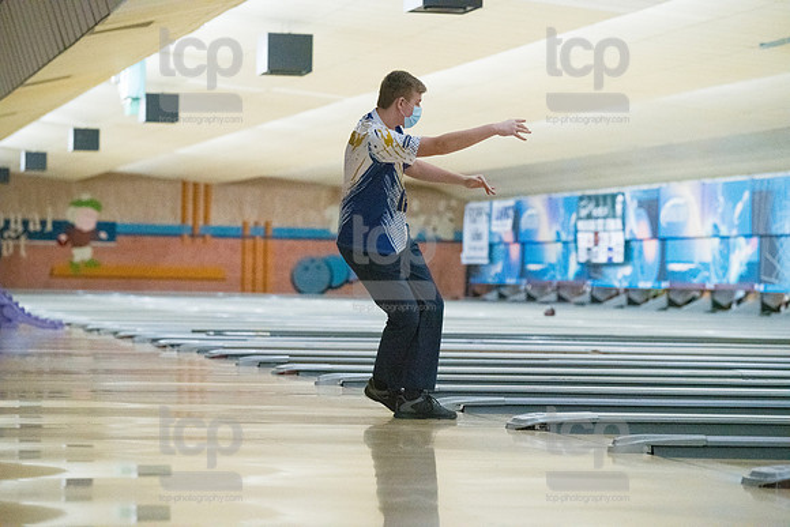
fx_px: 2853
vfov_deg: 10.6
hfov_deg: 15.8
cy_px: 264
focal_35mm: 130
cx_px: 395
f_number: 4
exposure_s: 1/1000
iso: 10000
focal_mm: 130
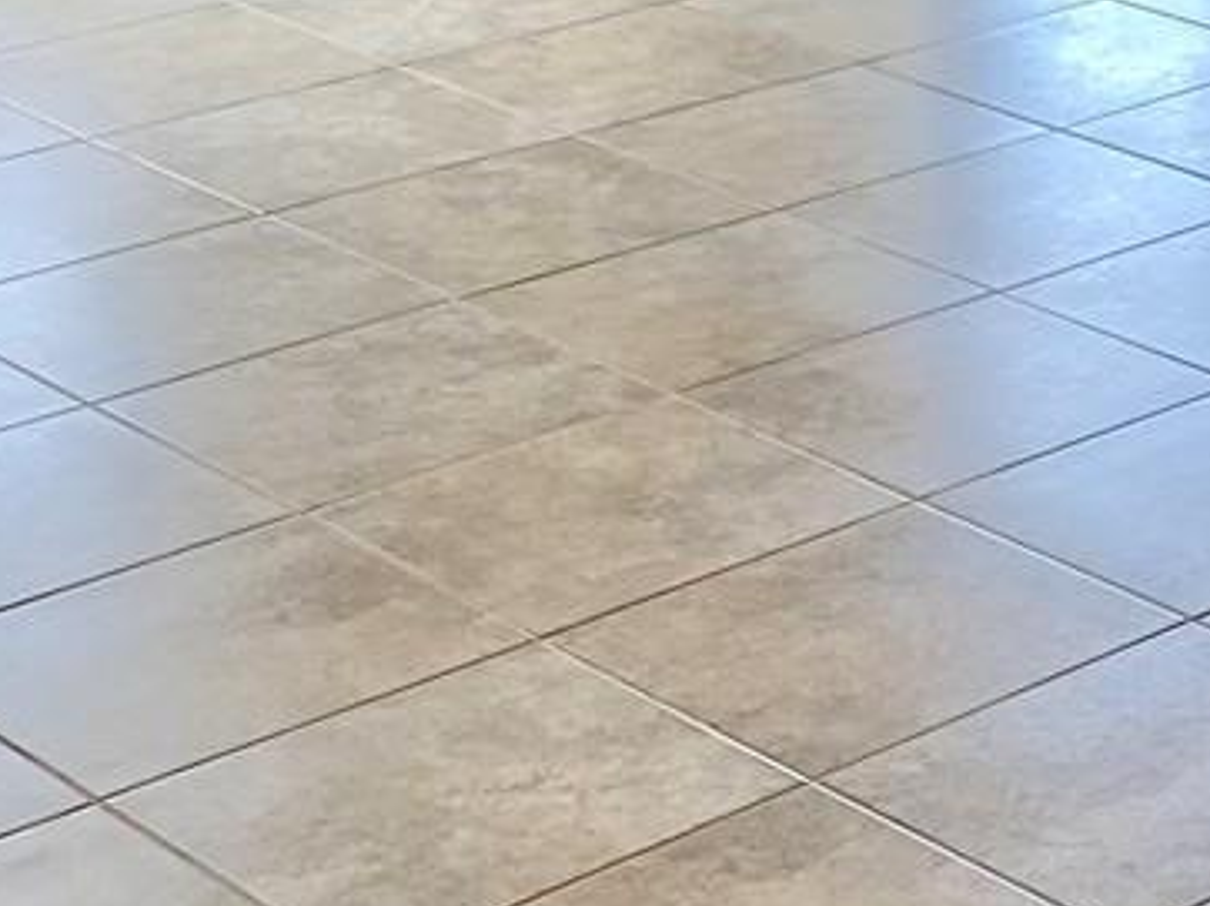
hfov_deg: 15.3
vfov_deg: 12.7
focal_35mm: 115
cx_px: 2012
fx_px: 4017
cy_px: -67
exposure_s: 1/120
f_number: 1.8
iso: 100
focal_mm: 4.25
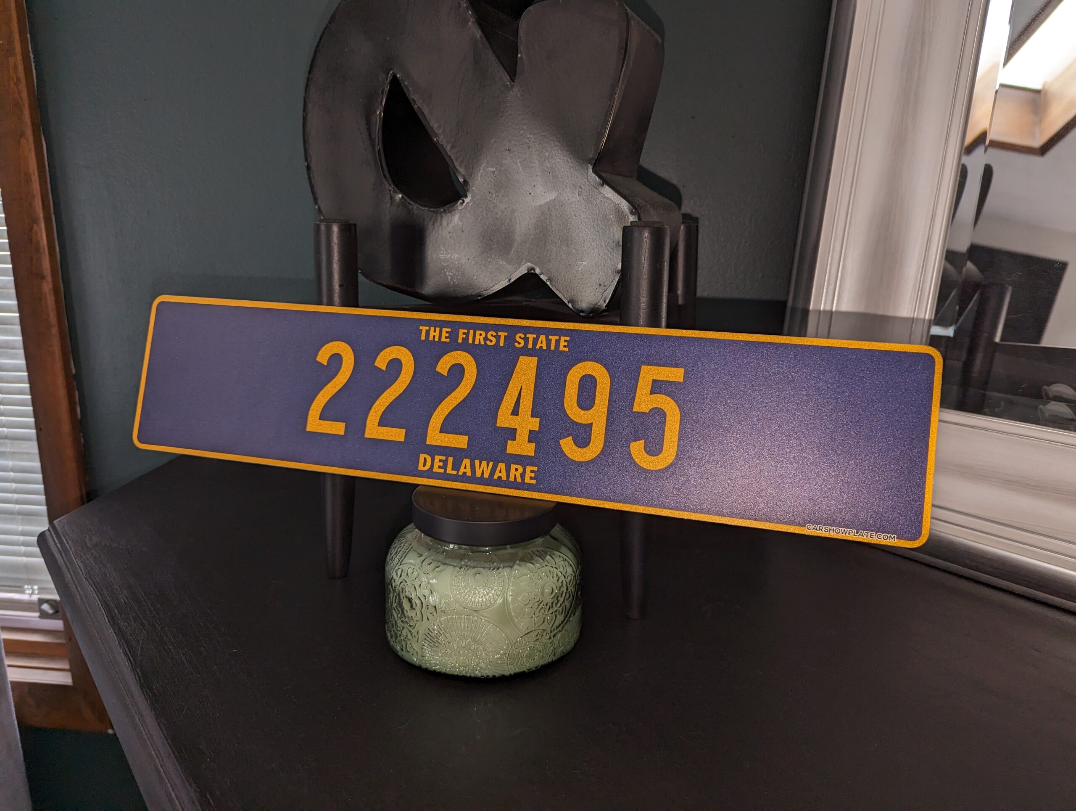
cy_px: 406
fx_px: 747
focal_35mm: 24
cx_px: 538
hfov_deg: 71.5
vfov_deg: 56.9
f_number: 1.85
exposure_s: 1/42.8
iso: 47
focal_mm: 6.81
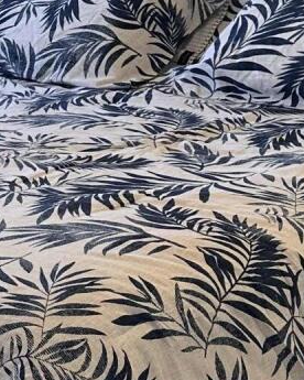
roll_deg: +1.3
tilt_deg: -6.2
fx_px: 1530
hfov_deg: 11.3
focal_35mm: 136
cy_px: -9
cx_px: 47
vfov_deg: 13.9
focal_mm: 6.86
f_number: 1.78
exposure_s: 1/161
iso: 80
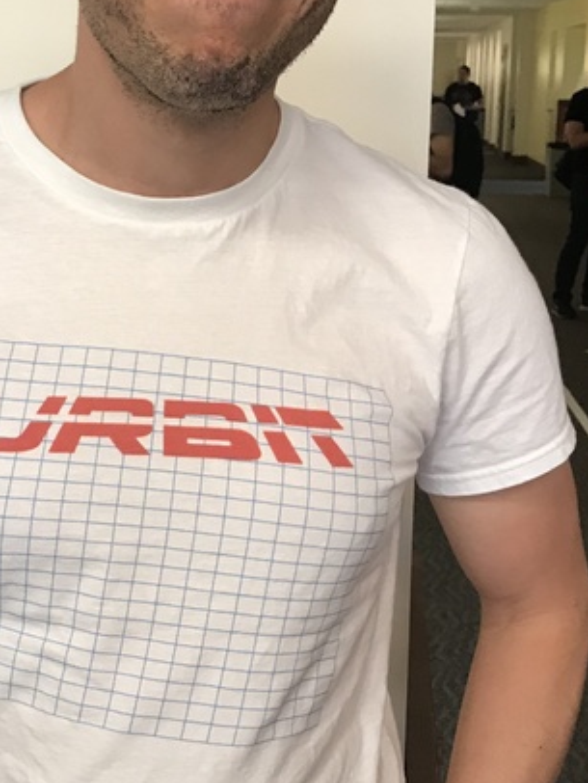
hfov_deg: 23.5
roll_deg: -1.1
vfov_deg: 31.2
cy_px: 430
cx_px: 155
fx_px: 1403
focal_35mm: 62
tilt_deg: -14.3
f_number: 1.8
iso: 40
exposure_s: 1/15
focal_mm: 3.99
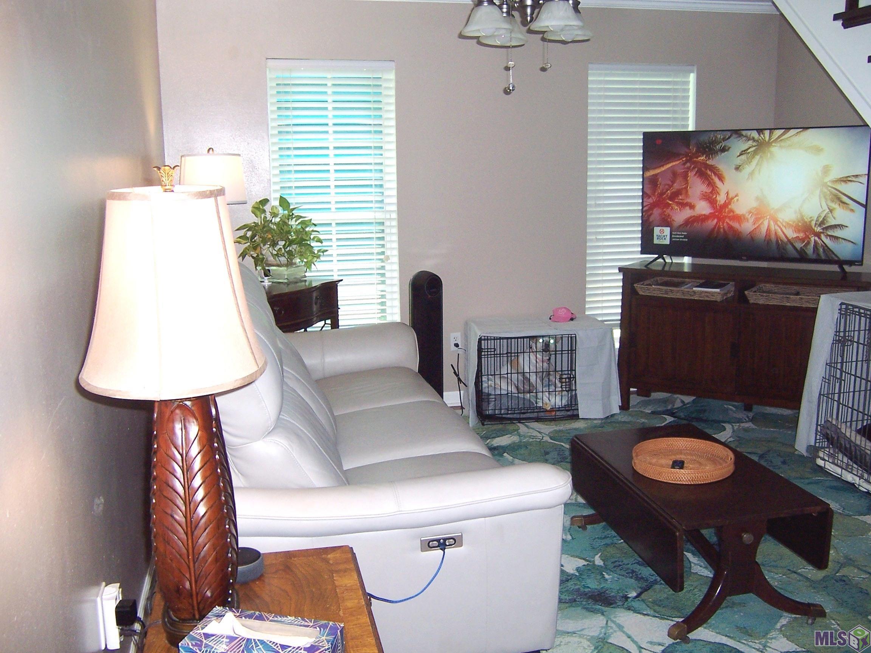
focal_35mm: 33
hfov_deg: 55.4
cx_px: 436
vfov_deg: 42.9
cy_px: 326
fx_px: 830
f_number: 2.8
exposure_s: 1/60
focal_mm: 5.5
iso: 140
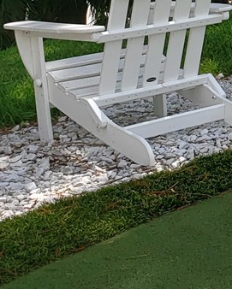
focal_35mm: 120
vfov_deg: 15.5
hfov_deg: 10.8
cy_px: -45
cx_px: 565
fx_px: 1029
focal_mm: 4.3
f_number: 2.4
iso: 50
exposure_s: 1/1225
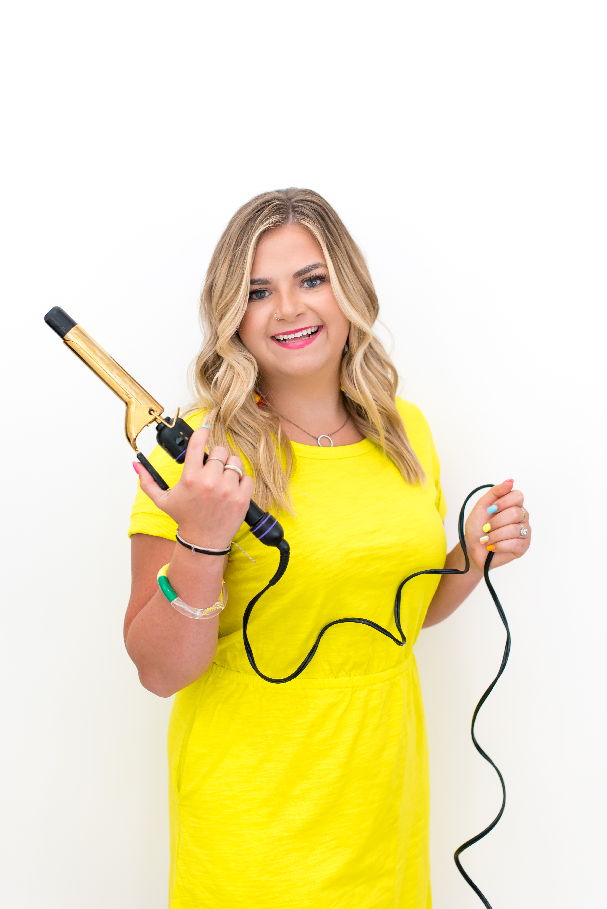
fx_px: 1263
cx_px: 304
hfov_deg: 27.0
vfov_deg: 39.6
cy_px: 454
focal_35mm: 50
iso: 400
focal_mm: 50
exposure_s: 1/200
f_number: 2.8
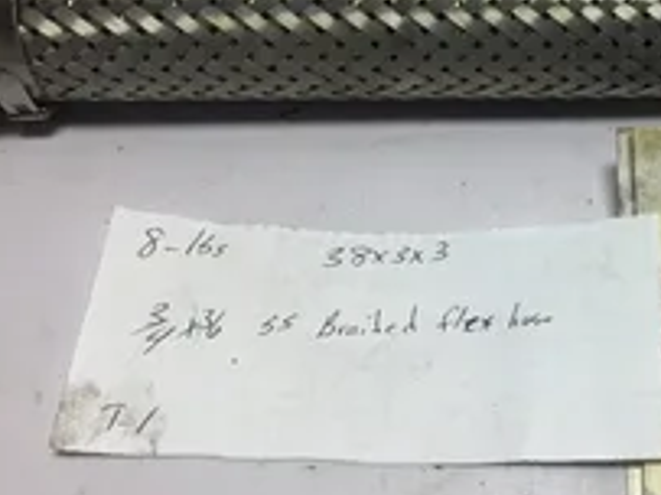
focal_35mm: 61
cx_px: 645
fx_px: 1164
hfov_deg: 29.8
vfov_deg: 24.0
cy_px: 238
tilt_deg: -60.2
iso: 25
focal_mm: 3.3
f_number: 2.4
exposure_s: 1/174
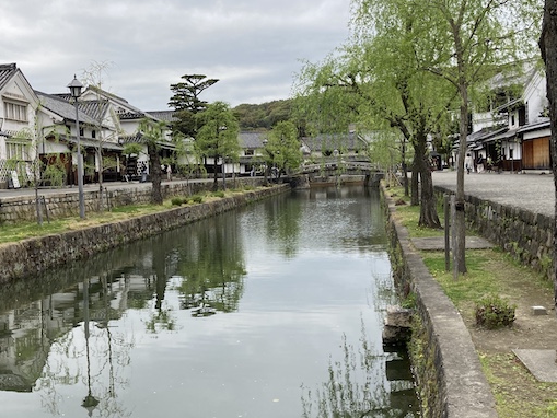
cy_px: 205
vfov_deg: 32.9
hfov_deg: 42.4
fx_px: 708
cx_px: 192
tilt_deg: -2.0
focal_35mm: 44
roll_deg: +2.3
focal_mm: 3.99
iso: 20
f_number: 1.8
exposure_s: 1/1715
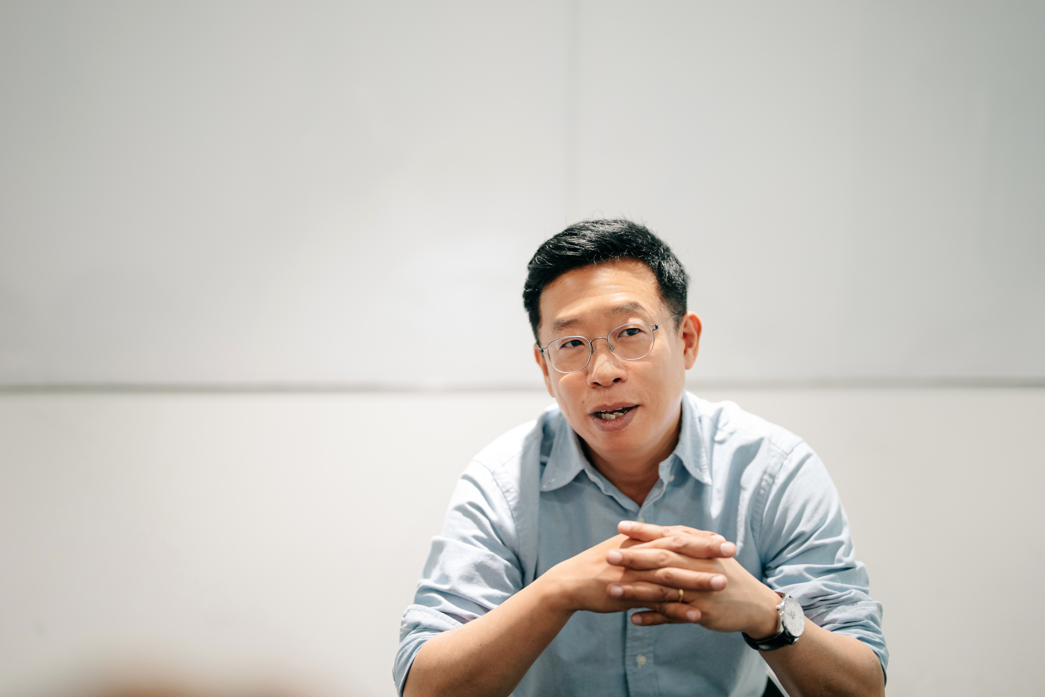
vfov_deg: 27.0
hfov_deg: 39.6
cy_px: 348
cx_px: 522
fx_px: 1451
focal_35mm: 50
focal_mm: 50
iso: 800
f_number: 1.2
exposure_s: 1/250
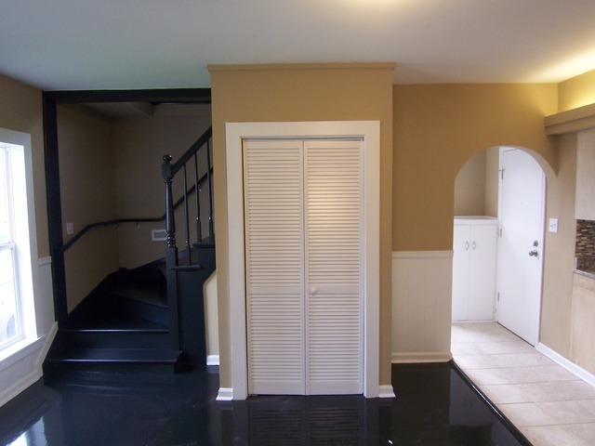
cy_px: 223
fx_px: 395
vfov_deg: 58.9
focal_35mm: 23
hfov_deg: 73.9
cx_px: 298
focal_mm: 3.8
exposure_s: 1/30
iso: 125
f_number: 2.8
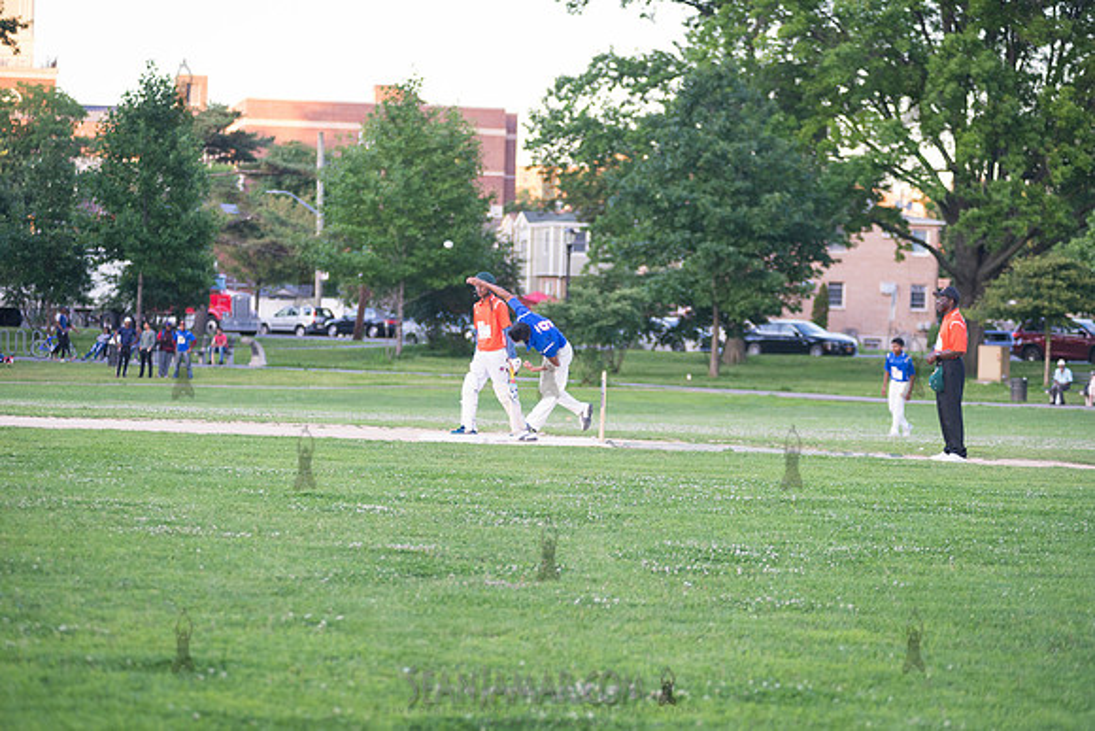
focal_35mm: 112
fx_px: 3407
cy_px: 366
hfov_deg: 18.3
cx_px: 548
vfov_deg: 12.2
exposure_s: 1/800
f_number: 2.8
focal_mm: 112
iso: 1600
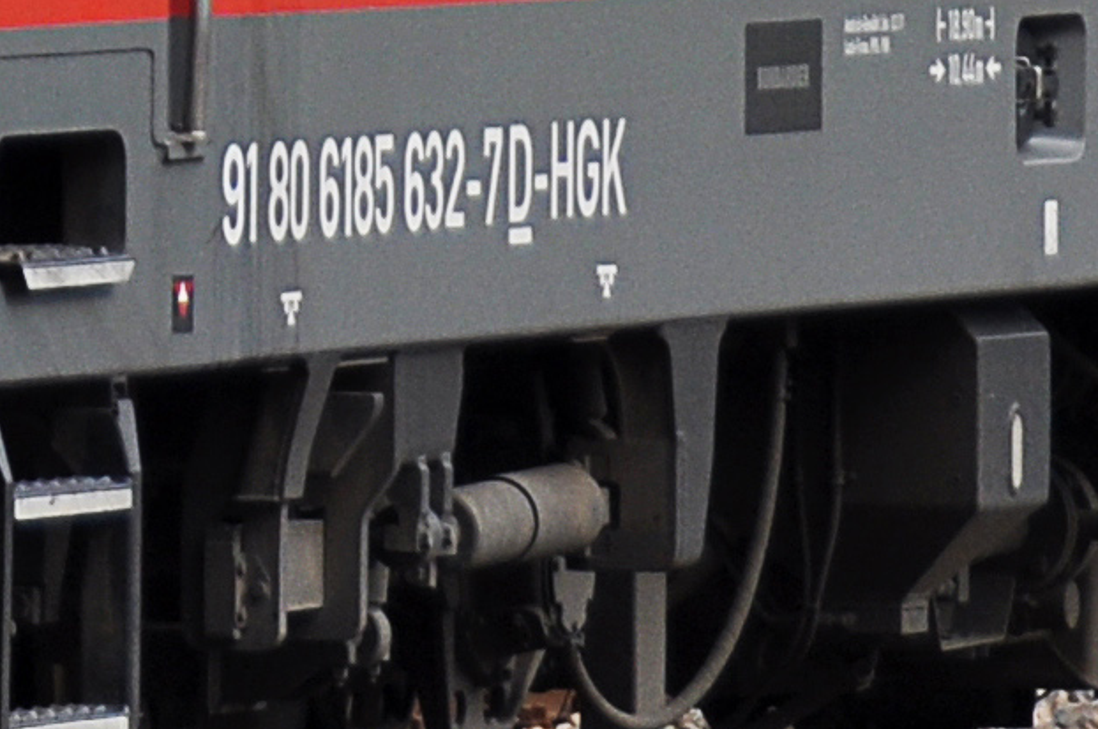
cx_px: -101
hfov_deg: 1.8
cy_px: -868
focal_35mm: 1159
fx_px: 35303
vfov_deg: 1.2
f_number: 6.7
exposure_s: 1/750
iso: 200
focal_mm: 112
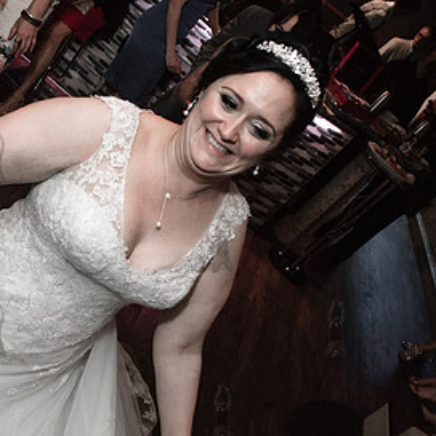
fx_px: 684
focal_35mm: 48
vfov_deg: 34.6
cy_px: 324
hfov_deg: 33.5
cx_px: 42
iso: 3200
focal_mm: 24
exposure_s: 1/200
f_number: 5
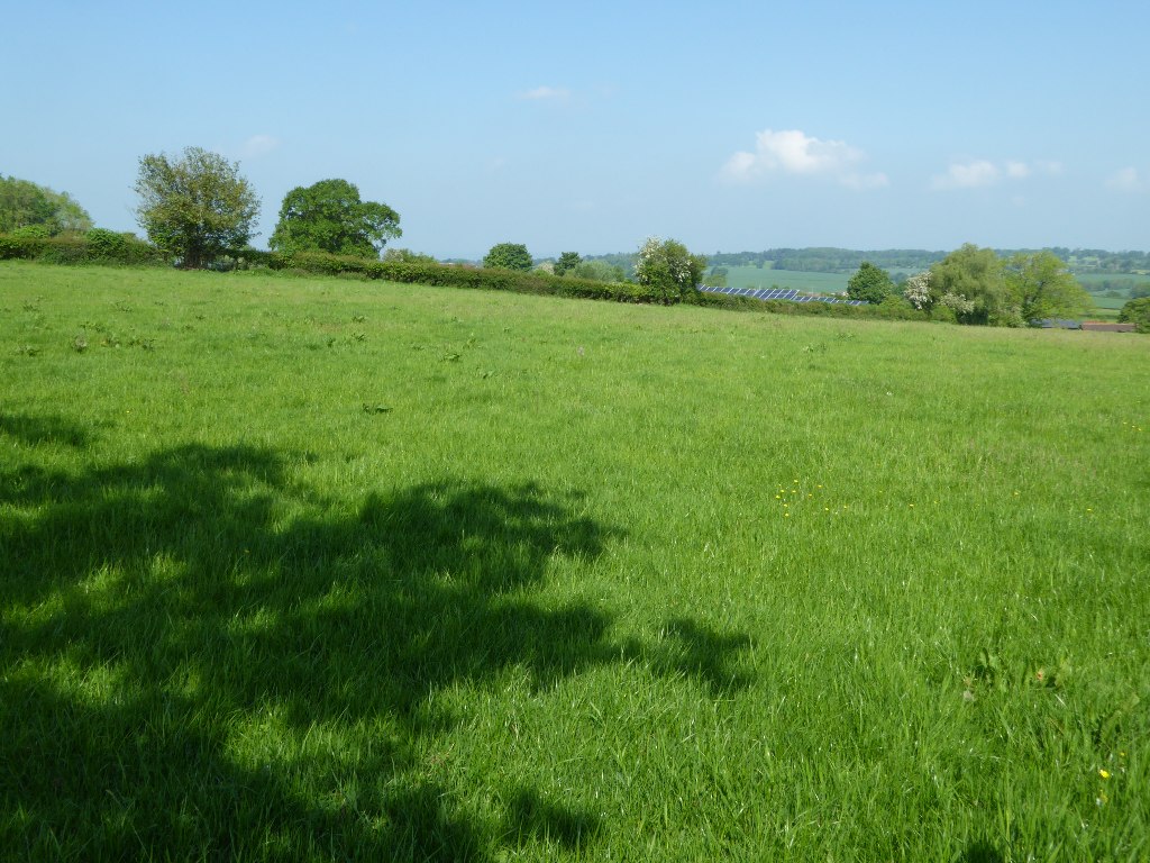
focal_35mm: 31
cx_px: 575
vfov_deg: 45.4
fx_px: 1030
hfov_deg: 58.4
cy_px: 432
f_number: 7.1
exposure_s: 1/160
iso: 100
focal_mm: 5.4
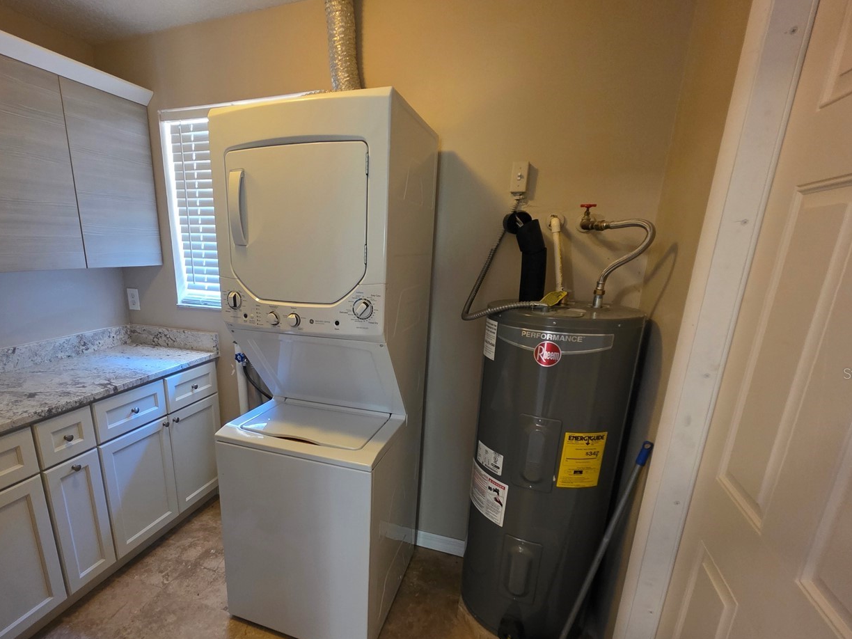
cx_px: 352
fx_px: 418
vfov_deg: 74.2
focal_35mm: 17
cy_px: 373
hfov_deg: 90.2
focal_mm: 2.2
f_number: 1.9
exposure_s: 1/60
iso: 800
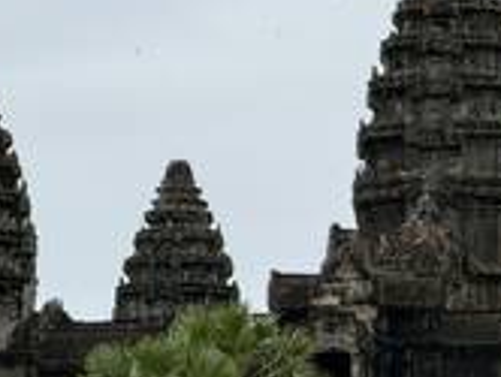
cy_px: 365
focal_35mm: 346
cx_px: 450
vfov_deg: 4.3
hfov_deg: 5.7
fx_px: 5015
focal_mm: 15.66
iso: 80
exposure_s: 1/1773
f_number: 2.8
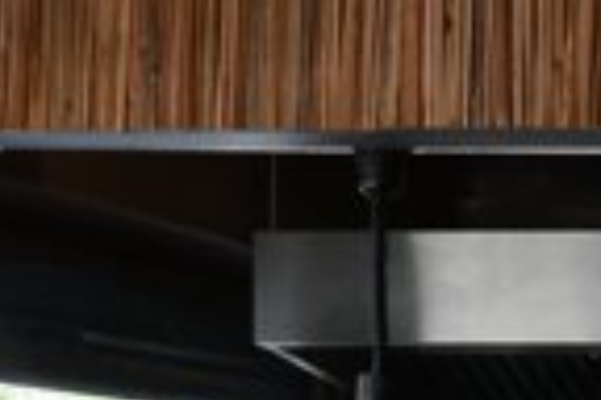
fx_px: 2504
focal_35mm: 150
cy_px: 671
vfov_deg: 8.8
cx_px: 1528
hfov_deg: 11.1
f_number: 22
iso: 400
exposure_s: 1/8
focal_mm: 16
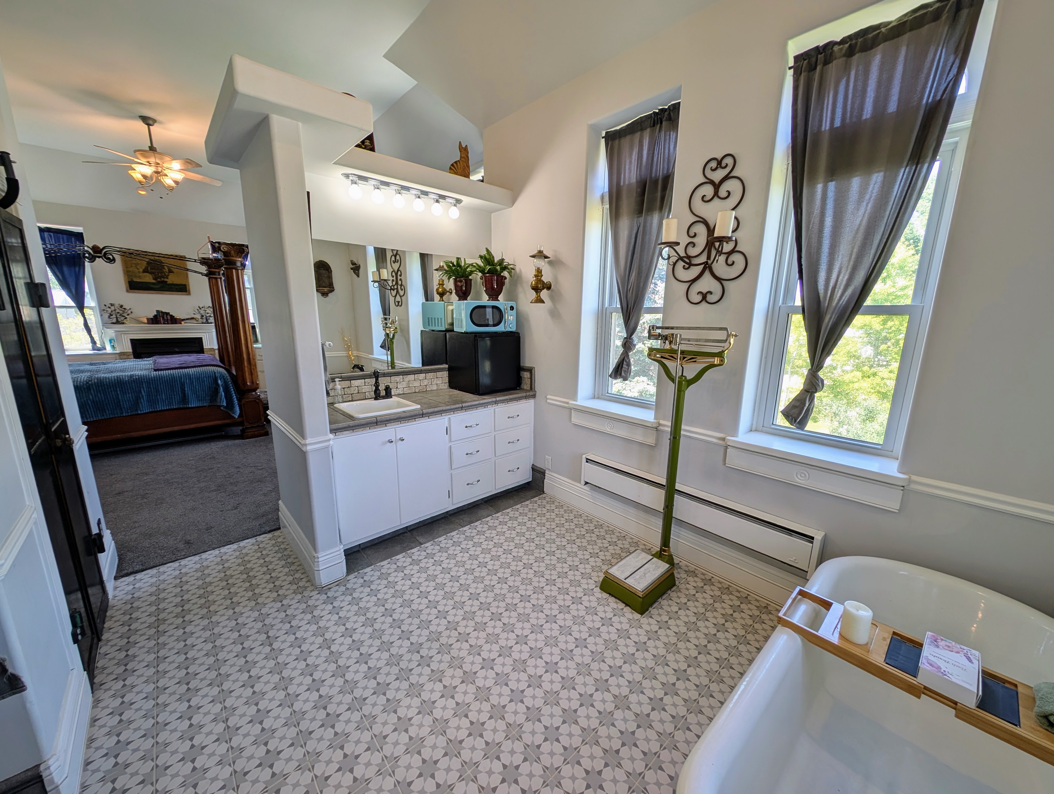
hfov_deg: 110.5
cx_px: 527
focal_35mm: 12
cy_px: 397
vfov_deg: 94.6
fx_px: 366
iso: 59
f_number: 1.95
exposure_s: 1/120
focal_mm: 2.23
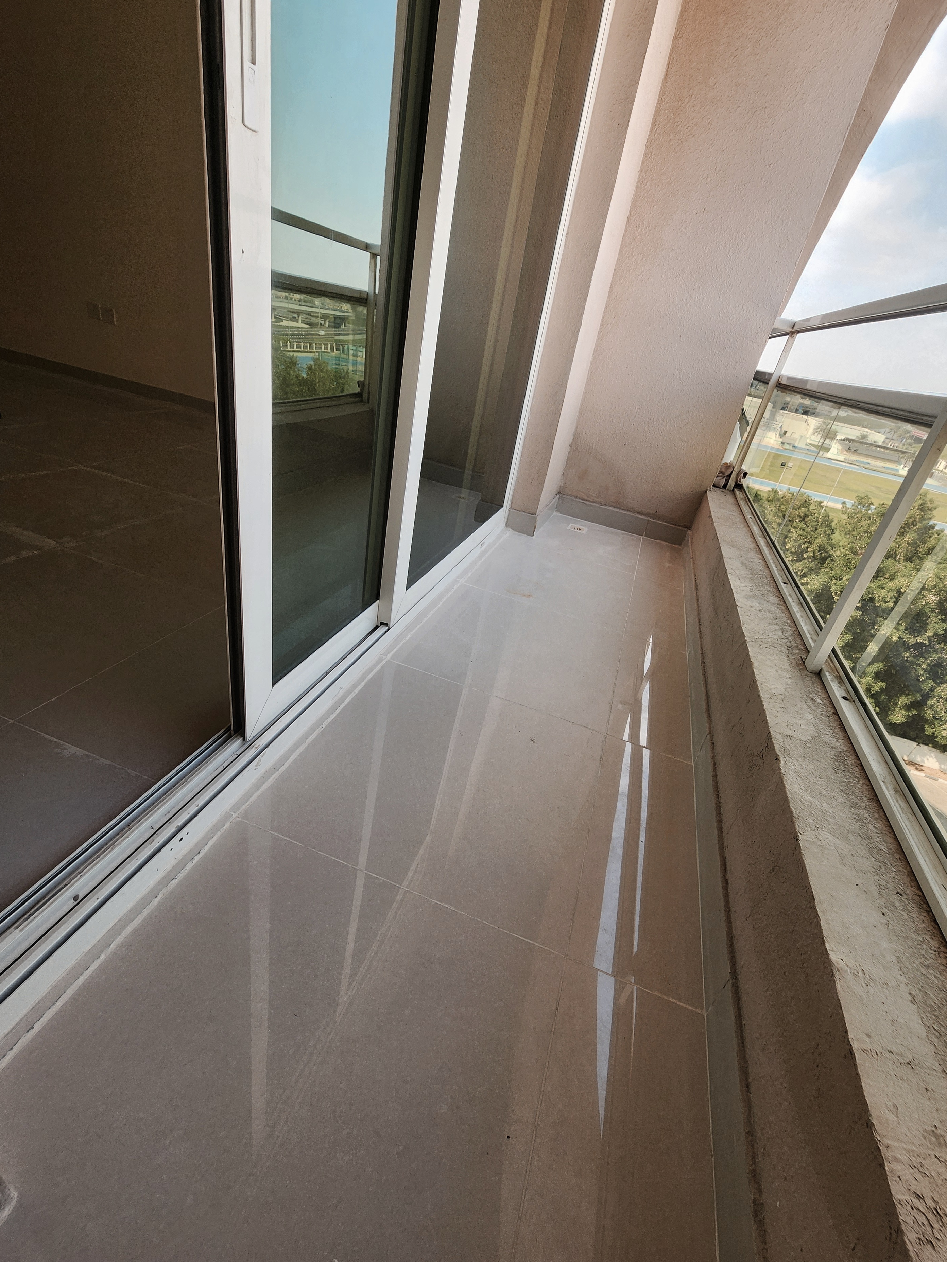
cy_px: 618
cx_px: 484
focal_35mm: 14
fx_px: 511
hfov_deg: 85.7
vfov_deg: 102.0
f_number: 2.2
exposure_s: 1/303
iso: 50
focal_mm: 2.2
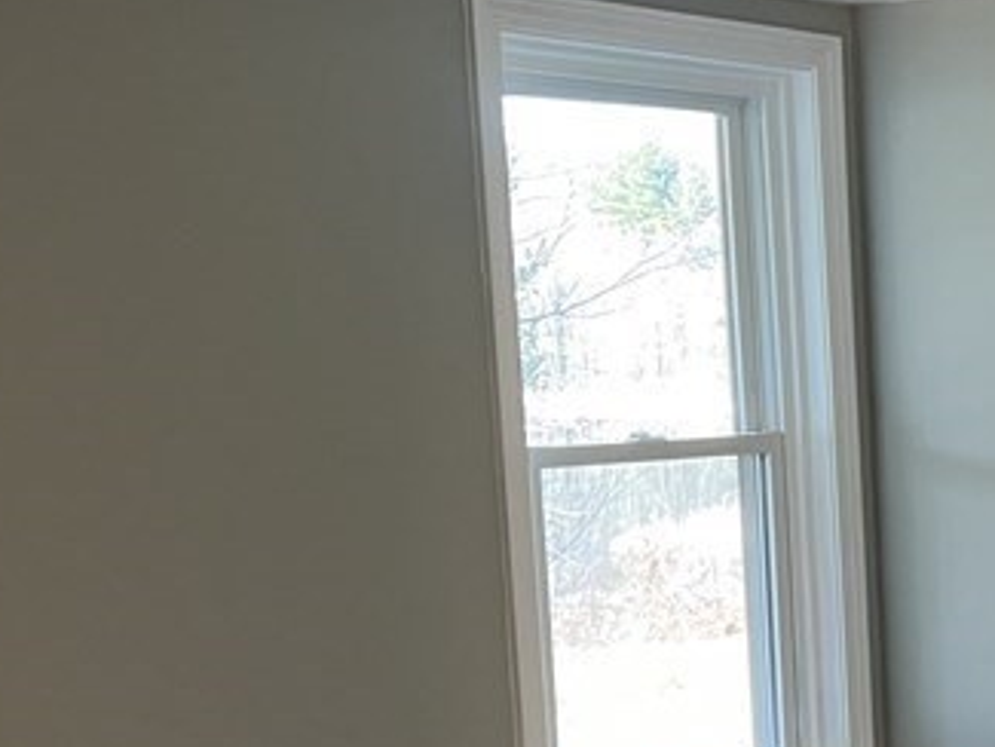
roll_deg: -0.1
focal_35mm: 82
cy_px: 689
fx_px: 2358
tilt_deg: -9.7
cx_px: 1277
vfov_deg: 17.7
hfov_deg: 21.6
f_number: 1.5
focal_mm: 5.7
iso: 125
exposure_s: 1/60
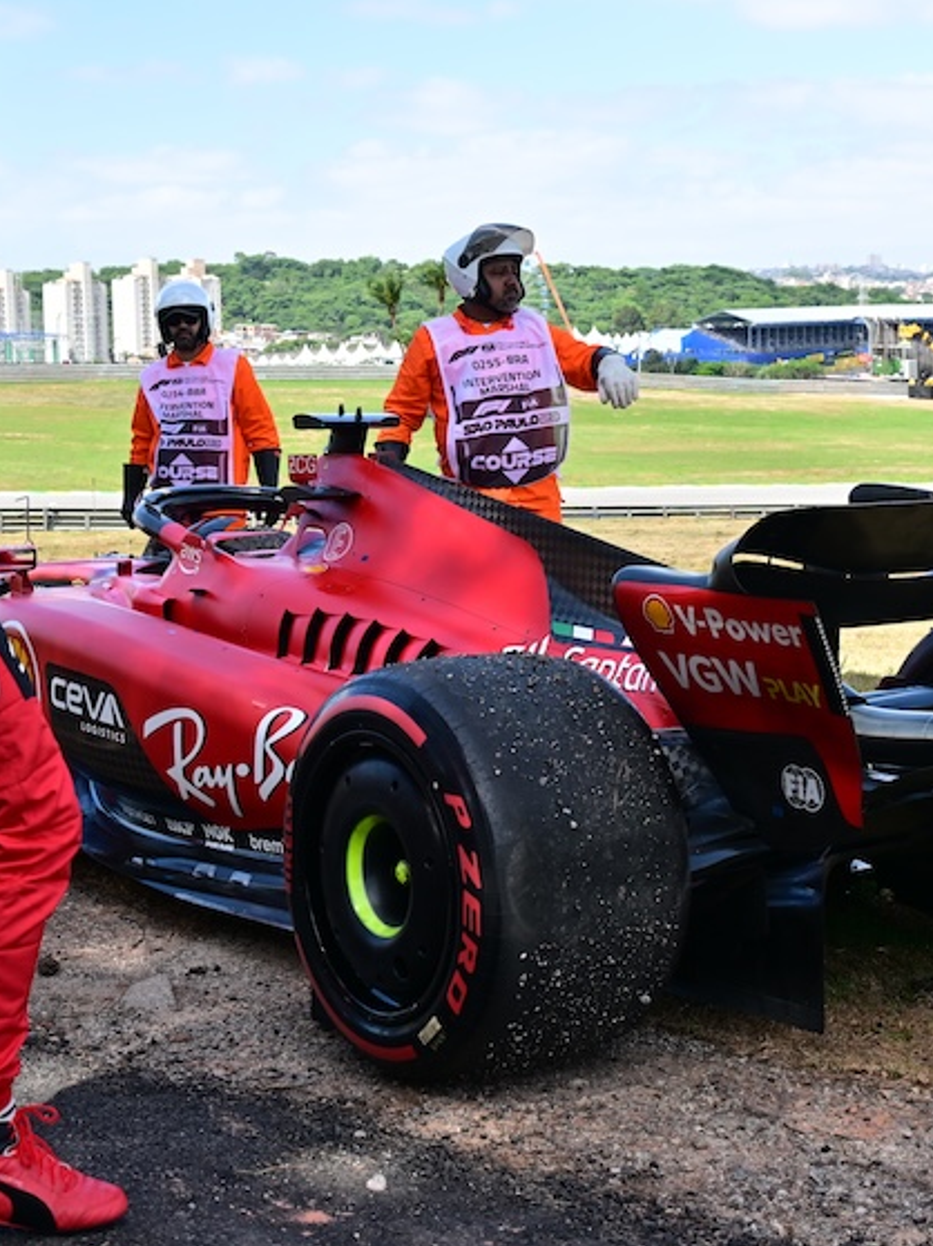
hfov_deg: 24.0
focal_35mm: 61
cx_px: 502
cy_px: 496
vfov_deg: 31.6
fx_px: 2195
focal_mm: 29.5
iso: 160
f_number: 6.3
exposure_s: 1/400
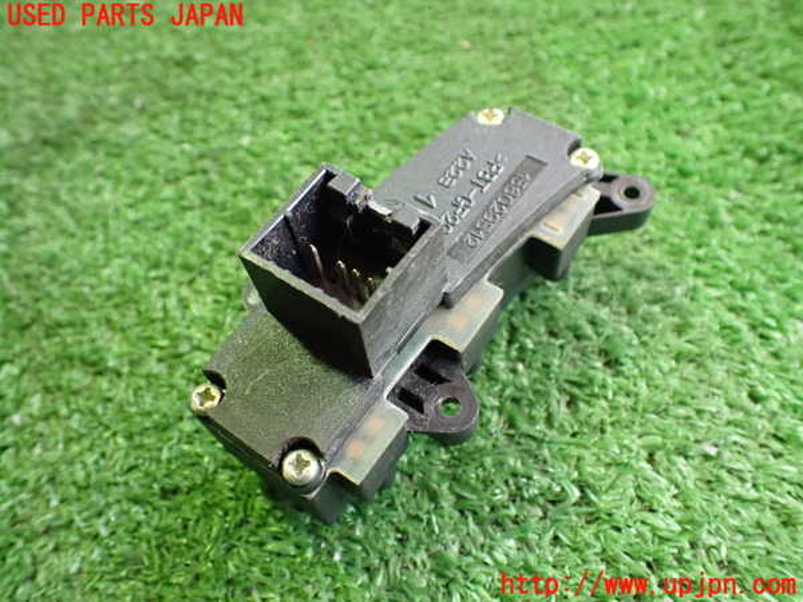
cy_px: 301
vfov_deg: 46.8
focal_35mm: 30
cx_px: 402
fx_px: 696
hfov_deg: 60.0
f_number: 2.3
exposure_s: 1/40
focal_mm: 5.4
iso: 800
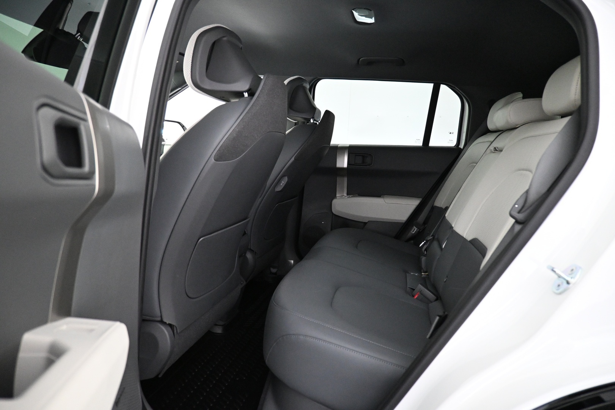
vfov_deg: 53.1
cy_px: 205
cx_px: 308
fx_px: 410
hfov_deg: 73.7
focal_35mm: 24
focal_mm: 16
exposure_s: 1/50
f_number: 3.5
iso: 4000
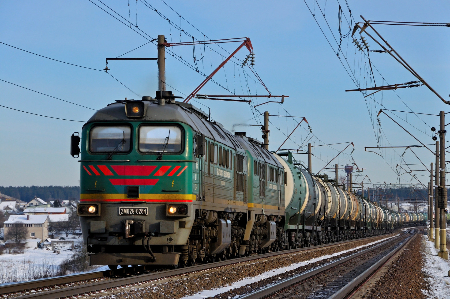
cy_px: 150
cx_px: 225
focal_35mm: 138
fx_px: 1723
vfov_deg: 9.9
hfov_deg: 14.9
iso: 320
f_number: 9
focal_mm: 92
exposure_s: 1/1250
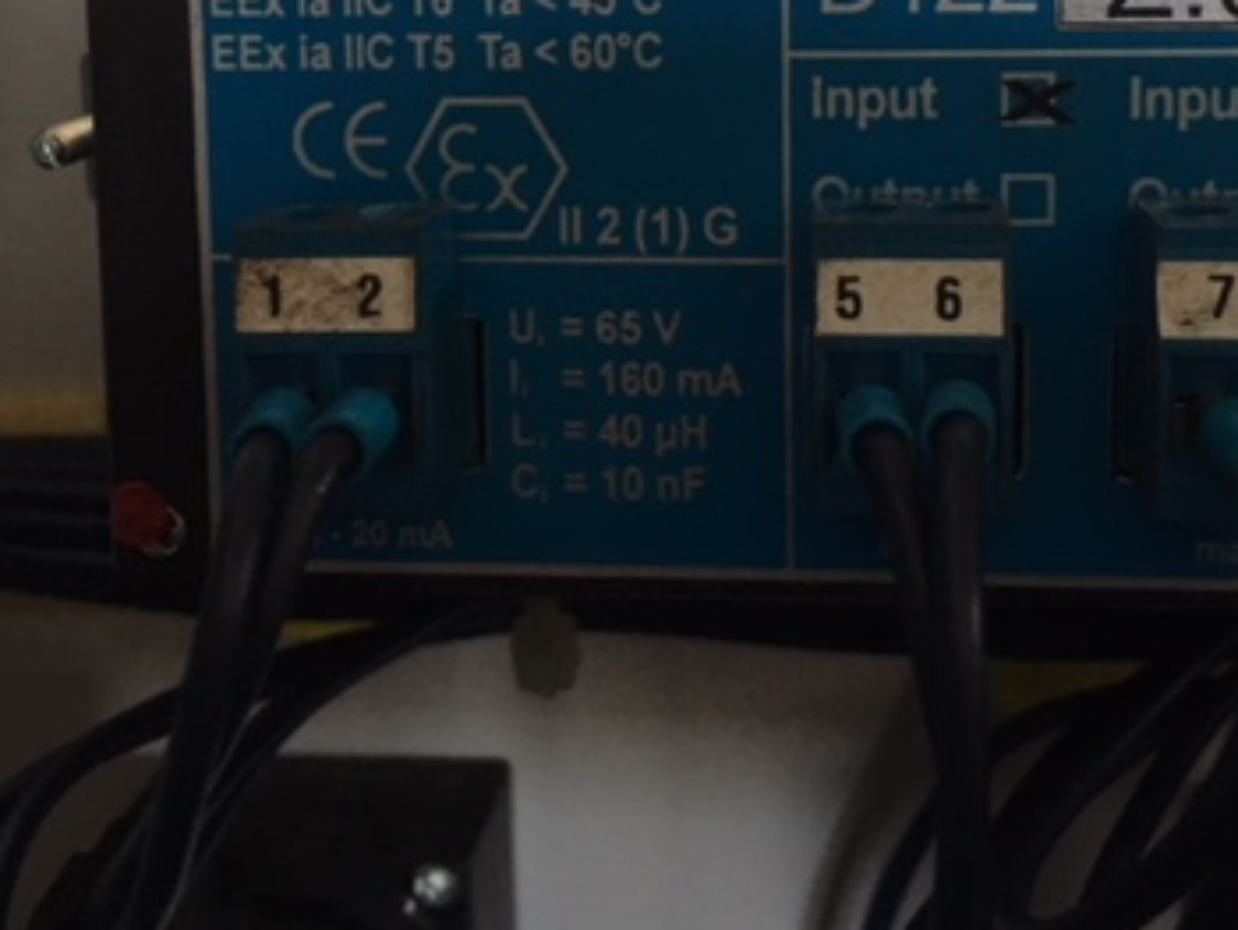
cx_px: 690
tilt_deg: -13.1
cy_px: 95
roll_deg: +0.2
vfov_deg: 26.6
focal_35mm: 53
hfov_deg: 36.1
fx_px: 1897
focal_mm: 4.15
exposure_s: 1/17
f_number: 2.2
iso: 40
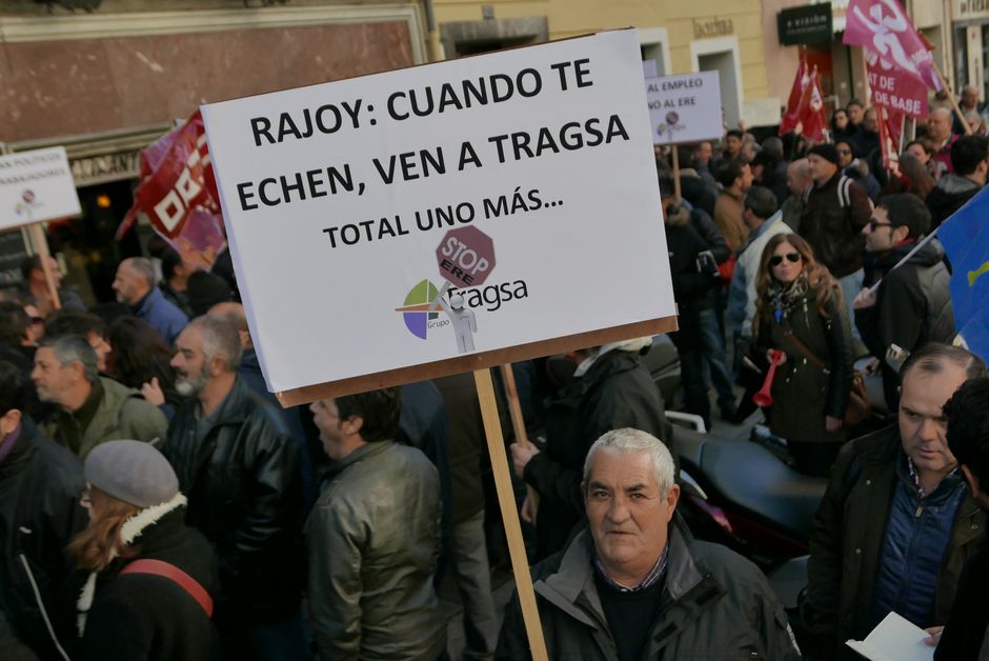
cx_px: 494
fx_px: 1045
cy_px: 330
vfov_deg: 35.1
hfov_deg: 50.7
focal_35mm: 38
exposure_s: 1/1300
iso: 200
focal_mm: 17.2
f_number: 2.4
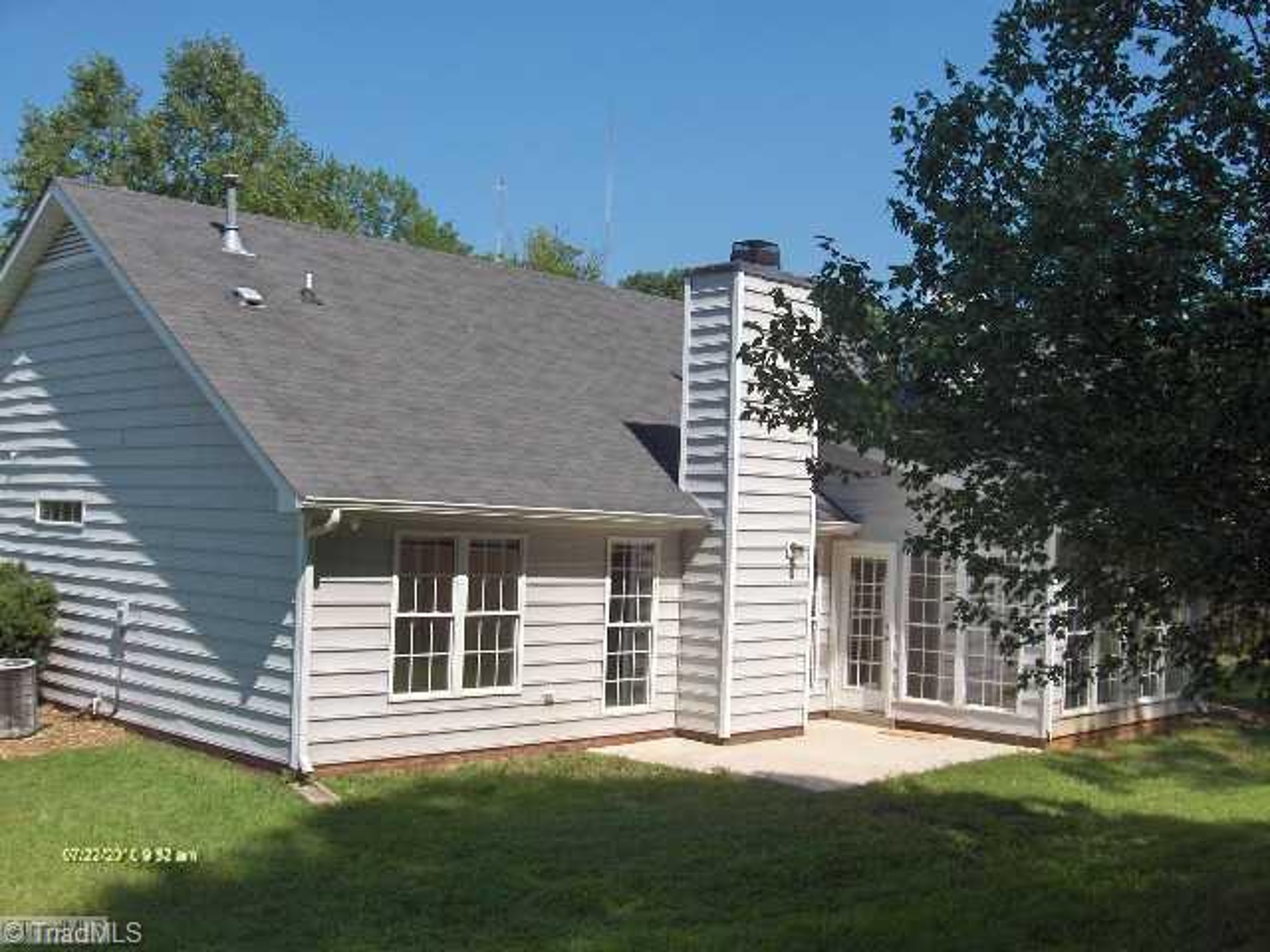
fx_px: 1431
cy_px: 476
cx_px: 635
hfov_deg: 47.9
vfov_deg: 36.8
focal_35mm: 39
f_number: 4.8
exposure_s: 1/813
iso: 100
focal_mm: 8
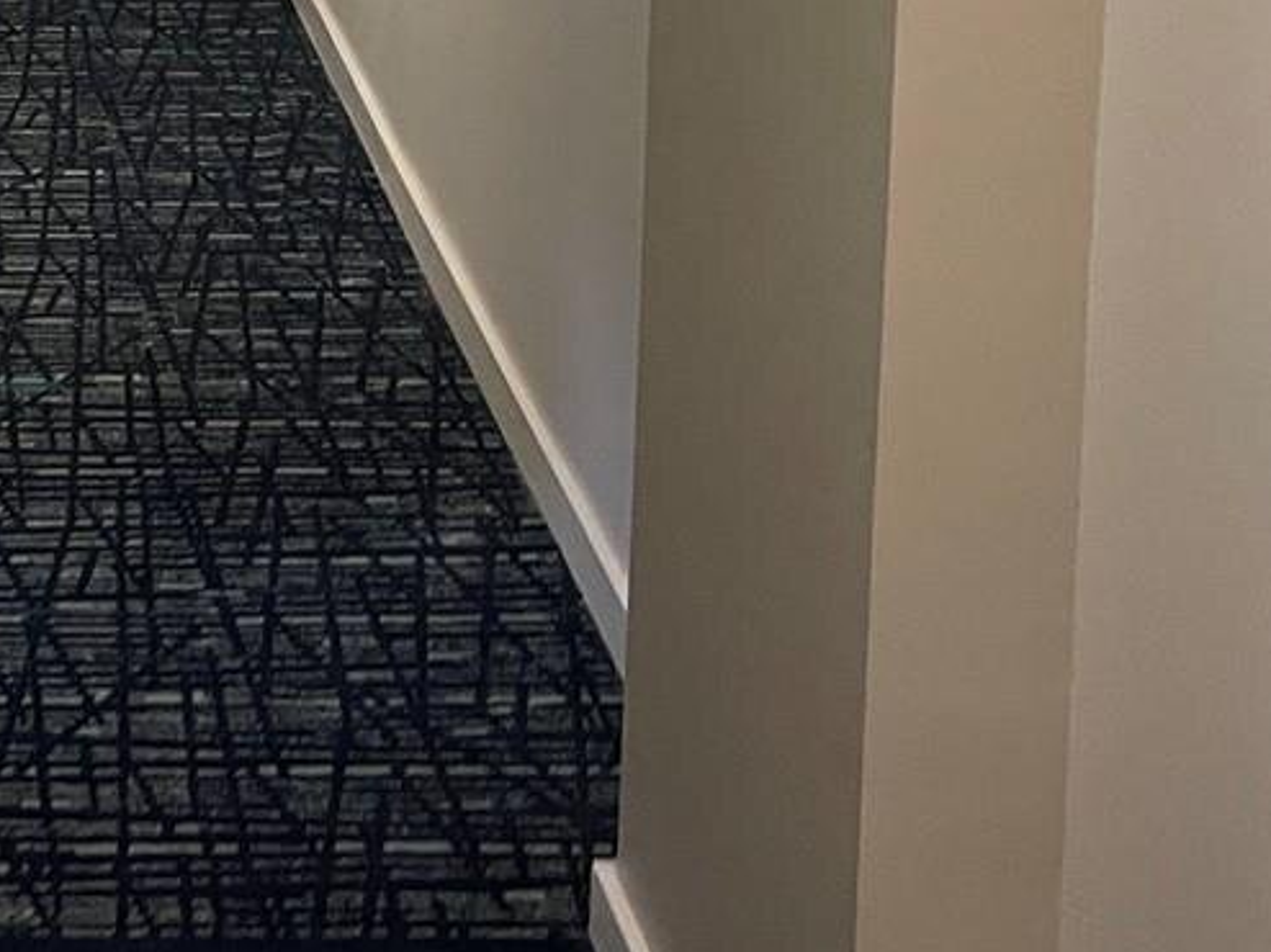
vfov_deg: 16.7
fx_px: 2973
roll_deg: -0.4
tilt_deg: -9.0
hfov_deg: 23.1
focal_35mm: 81
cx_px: -8
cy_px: -440
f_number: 1.6
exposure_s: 1/60
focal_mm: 5.1
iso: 400
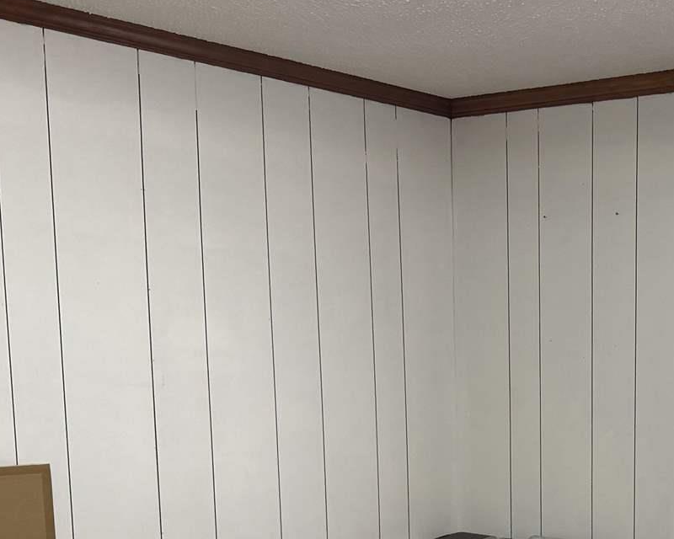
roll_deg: -0.5
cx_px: 666
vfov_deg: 24.3
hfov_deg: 29.5
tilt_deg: -8.0
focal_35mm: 60
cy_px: 539
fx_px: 1197
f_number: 1.78
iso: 200
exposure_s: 1/91
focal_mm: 6.76
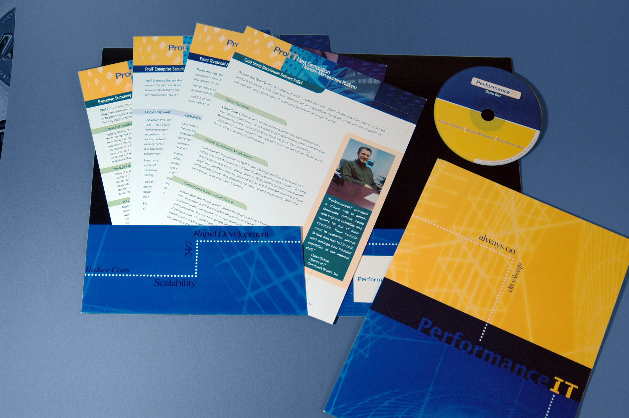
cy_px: 209
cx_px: 314
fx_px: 1047
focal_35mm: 60
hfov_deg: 33.4
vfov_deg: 22.6
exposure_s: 1/80
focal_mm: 40
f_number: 4
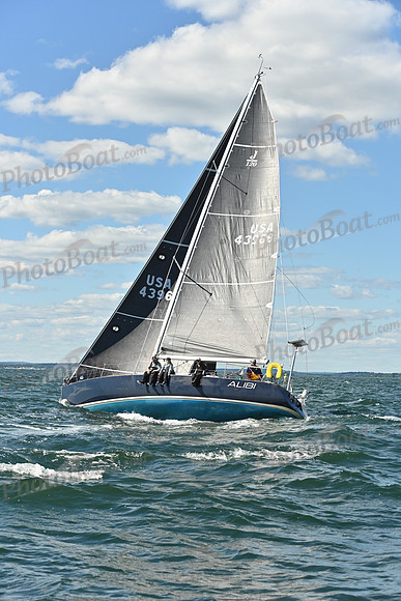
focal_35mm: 70
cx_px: 200
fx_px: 1169
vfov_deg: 28.8
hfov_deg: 19.5
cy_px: 300
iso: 320
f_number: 6.3
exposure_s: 1/1600
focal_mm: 70
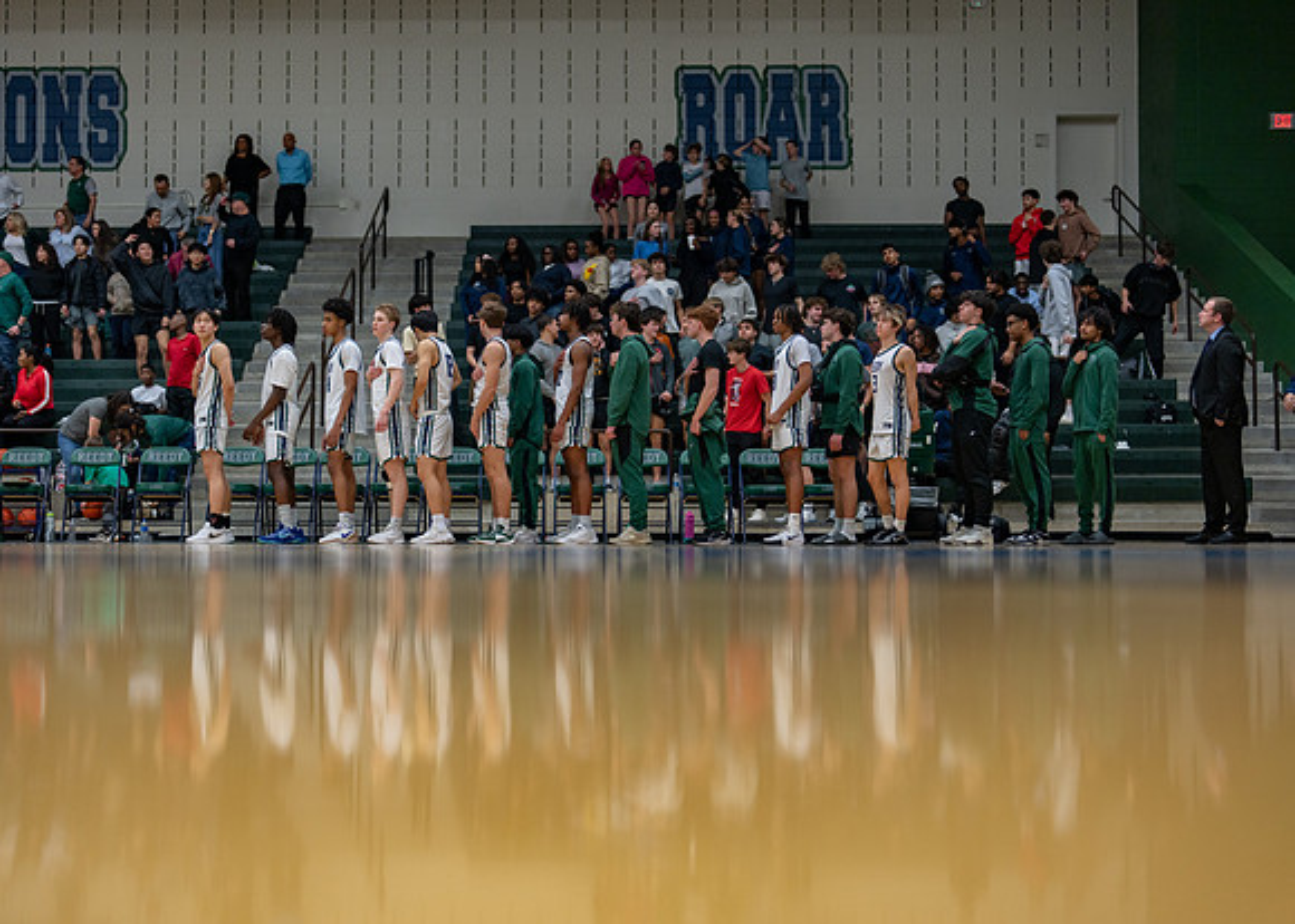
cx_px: 597
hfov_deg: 36.8
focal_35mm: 53
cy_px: 462
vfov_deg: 26.7
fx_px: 1947
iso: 320
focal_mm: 50
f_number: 1.2
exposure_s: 1/500
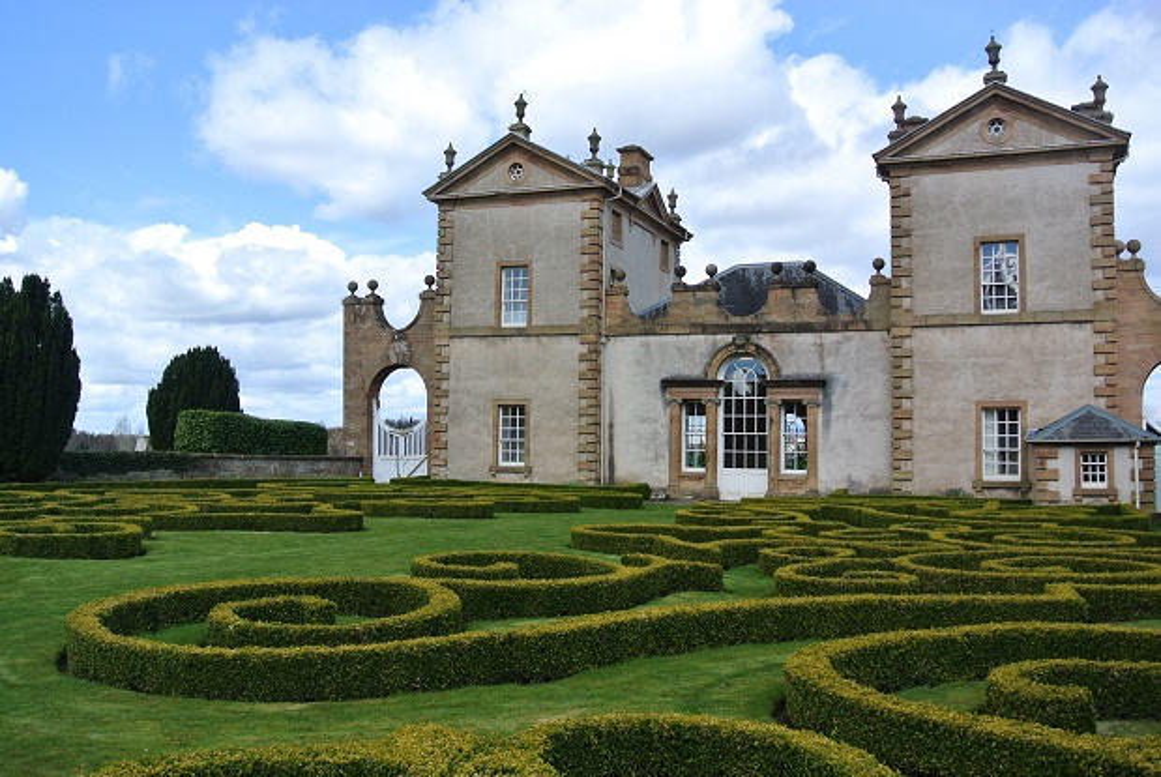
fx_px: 1098
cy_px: 388
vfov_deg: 39.0
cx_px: 580
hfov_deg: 55.7
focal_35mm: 34
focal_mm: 12.7
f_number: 4.5
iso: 100
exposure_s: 1/500
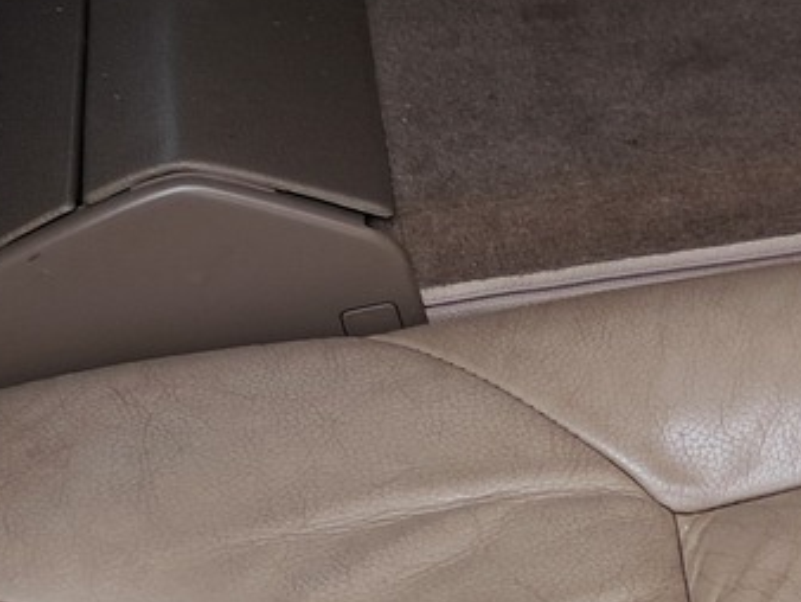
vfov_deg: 12.4
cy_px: 827
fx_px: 2663
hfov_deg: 16.6
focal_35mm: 115
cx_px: 874
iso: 50
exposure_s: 1/120
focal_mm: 4
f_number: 1.8
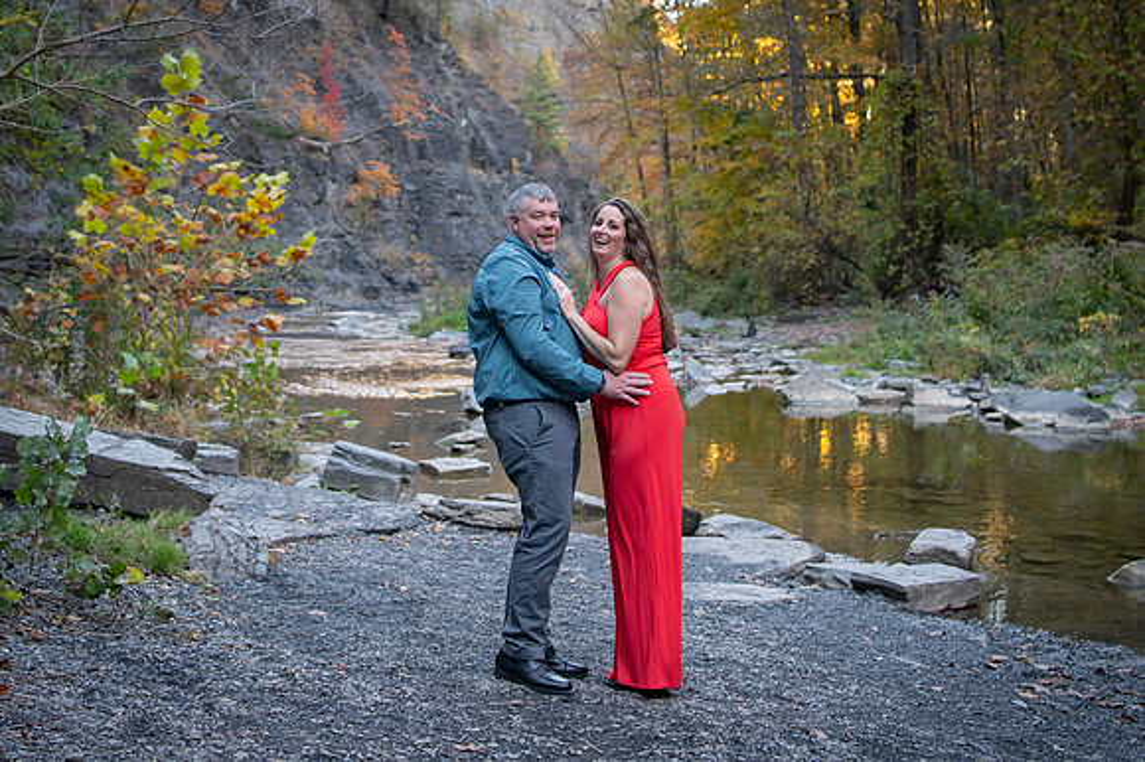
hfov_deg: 33.9
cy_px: 131
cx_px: 518
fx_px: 1878
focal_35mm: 59
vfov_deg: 22.6
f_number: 2.8
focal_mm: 32
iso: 640
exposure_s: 1/320
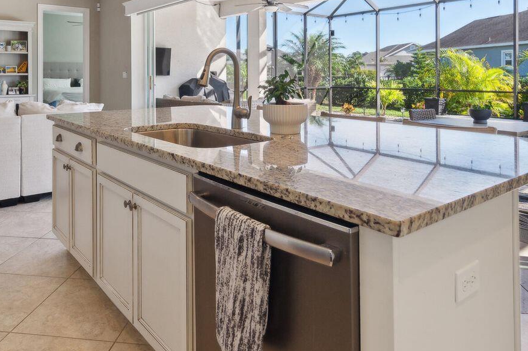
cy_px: 74
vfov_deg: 44.3
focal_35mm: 28
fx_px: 411
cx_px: 224
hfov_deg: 65.1
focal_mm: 16
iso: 400
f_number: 8
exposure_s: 1/125
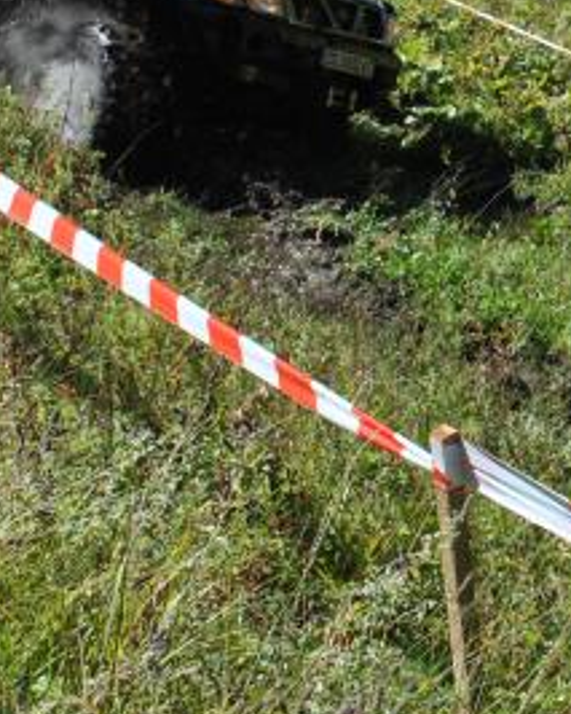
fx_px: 2681
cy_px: 103
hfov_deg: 11.9
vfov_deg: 15.0
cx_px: 665
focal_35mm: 127
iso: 100
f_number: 7.1
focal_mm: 24
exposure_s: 1/320
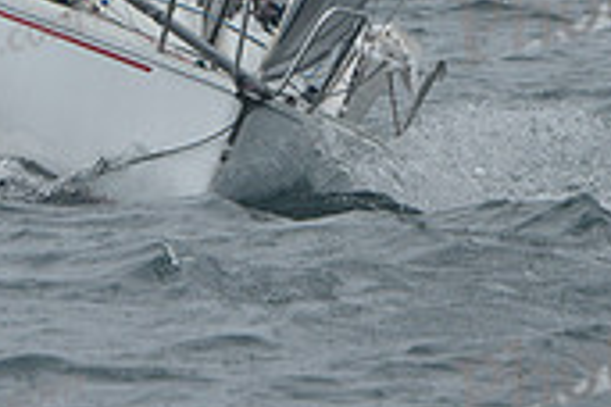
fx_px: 10369
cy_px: -162
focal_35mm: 611
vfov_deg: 2.2
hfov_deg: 3.4
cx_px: 272
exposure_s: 1/1000
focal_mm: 180
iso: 320
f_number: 8
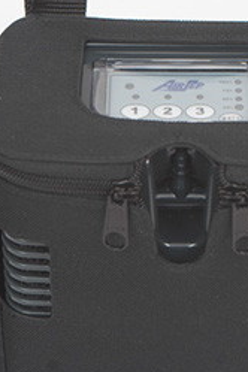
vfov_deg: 11.4
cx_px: 168
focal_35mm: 180
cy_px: 125
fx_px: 1860
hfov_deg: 7.6
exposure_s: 1/160
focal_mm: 70
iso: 200
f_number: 6.3
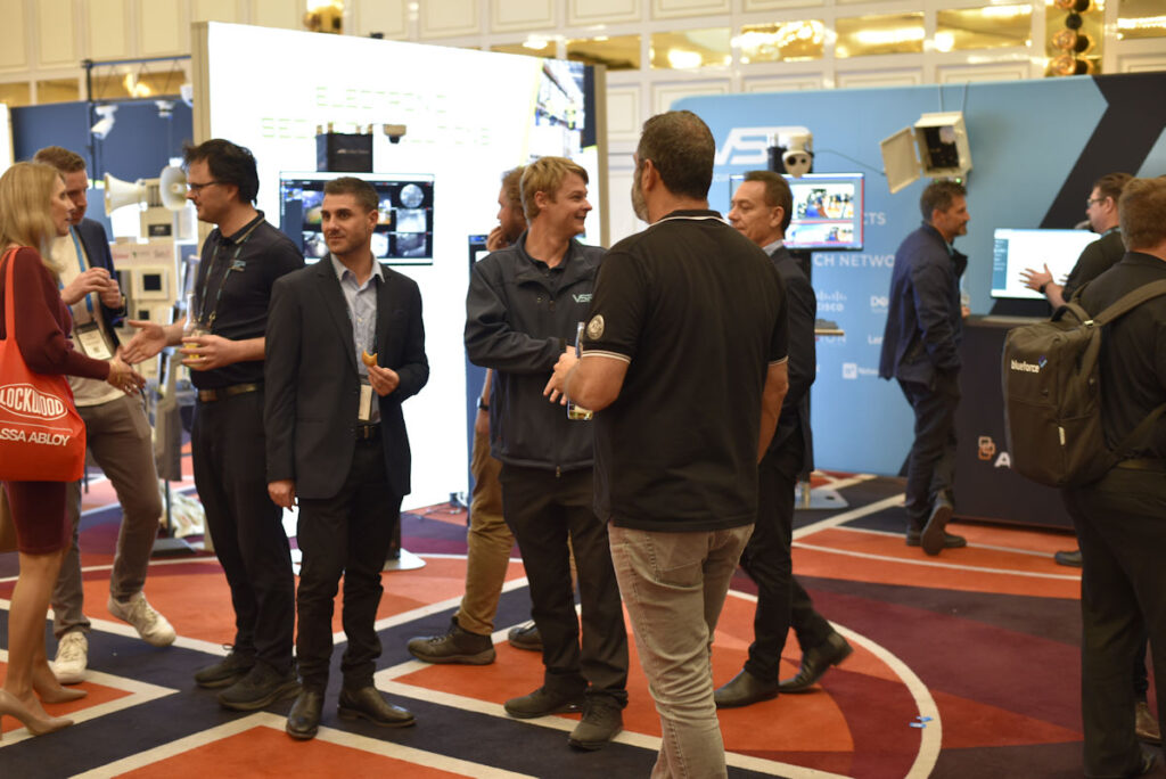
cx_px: 583
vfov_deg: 27.0
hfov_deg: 39.6
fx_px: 1620
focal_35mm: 50
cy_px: 390
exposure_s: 1/60
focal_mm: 50
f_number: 3.2
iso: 800
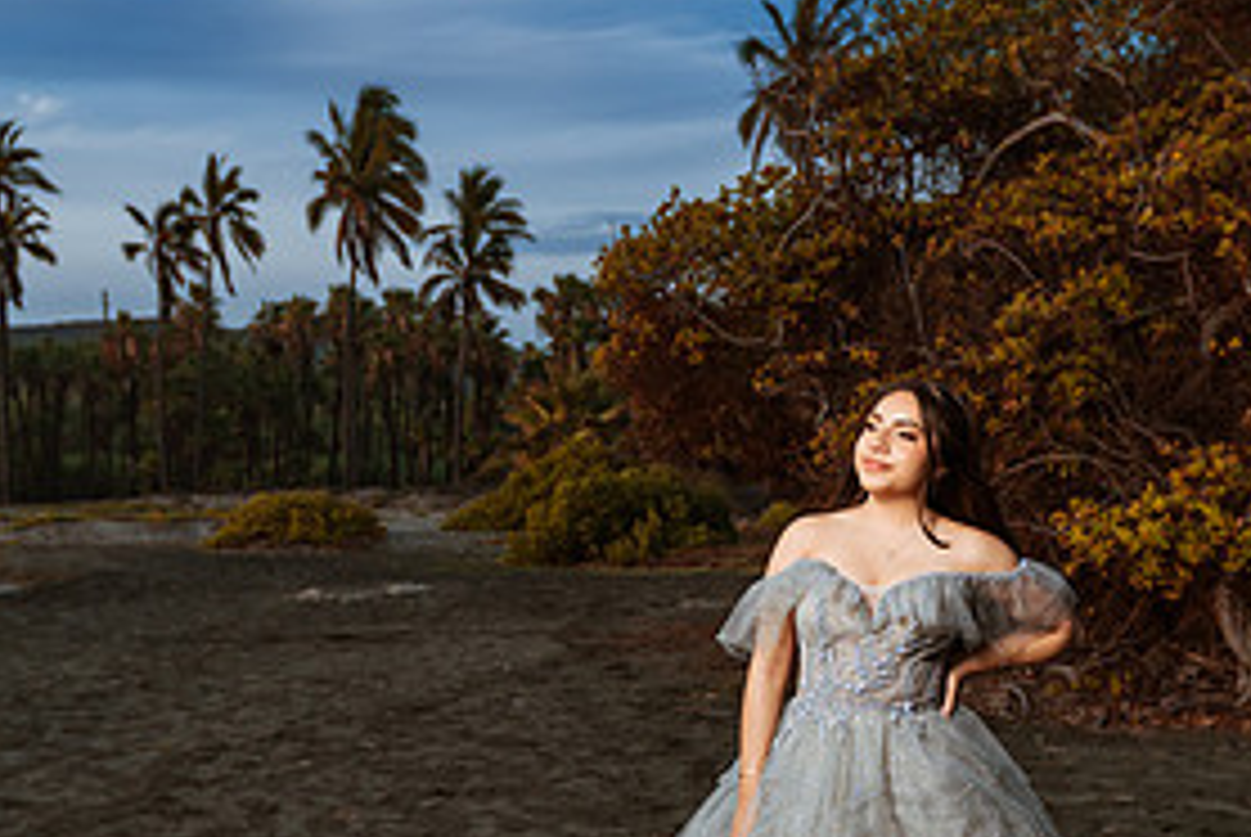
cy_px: 515
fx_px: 1739
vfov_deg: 27.0
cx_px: 684
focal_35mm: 50
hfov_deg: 39.5
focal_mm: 24
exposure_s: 1/800
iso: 100
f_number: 2.8
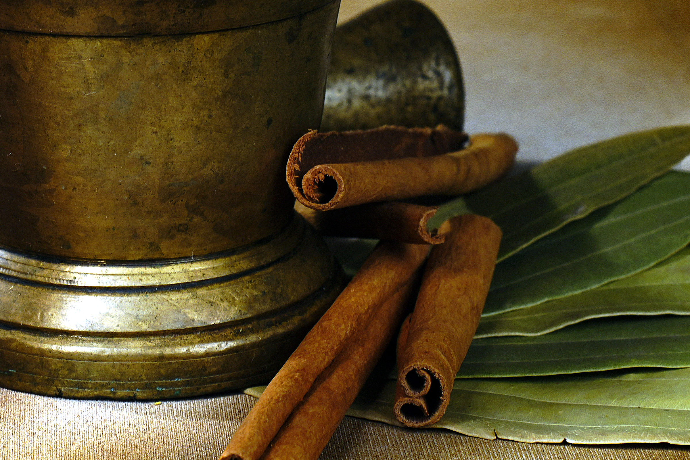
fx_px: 2798
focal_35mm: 146
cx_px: 156
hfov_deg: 14.0
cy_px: -63
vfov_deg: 9.3
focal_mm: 50
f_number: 10
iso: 80
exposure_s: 1/3
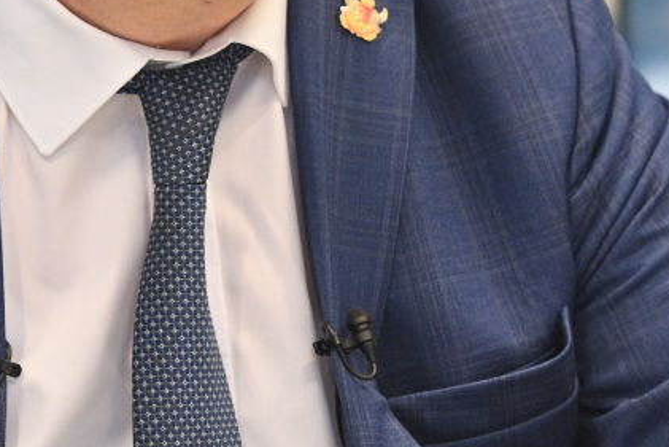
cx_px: 493
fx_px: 10726
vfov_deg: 2.4
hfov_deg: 3.6
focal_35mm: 577
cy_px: 124
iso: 1600
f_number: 3.2
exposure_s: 1/160
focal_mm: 150
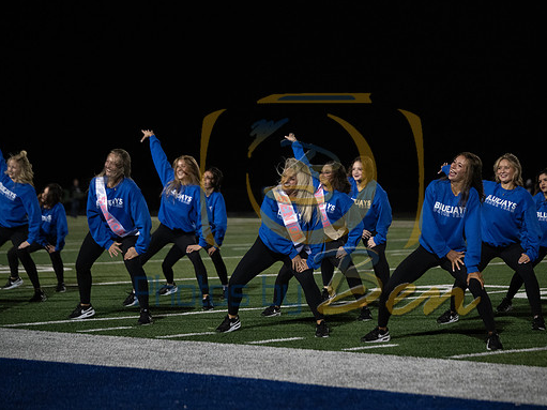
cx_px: 290
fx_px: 1896
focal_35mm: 120
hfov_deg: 16.4
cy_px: 204
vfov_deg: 12.3
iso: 5000
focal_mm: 110
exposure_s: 1/1600
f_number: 2.8
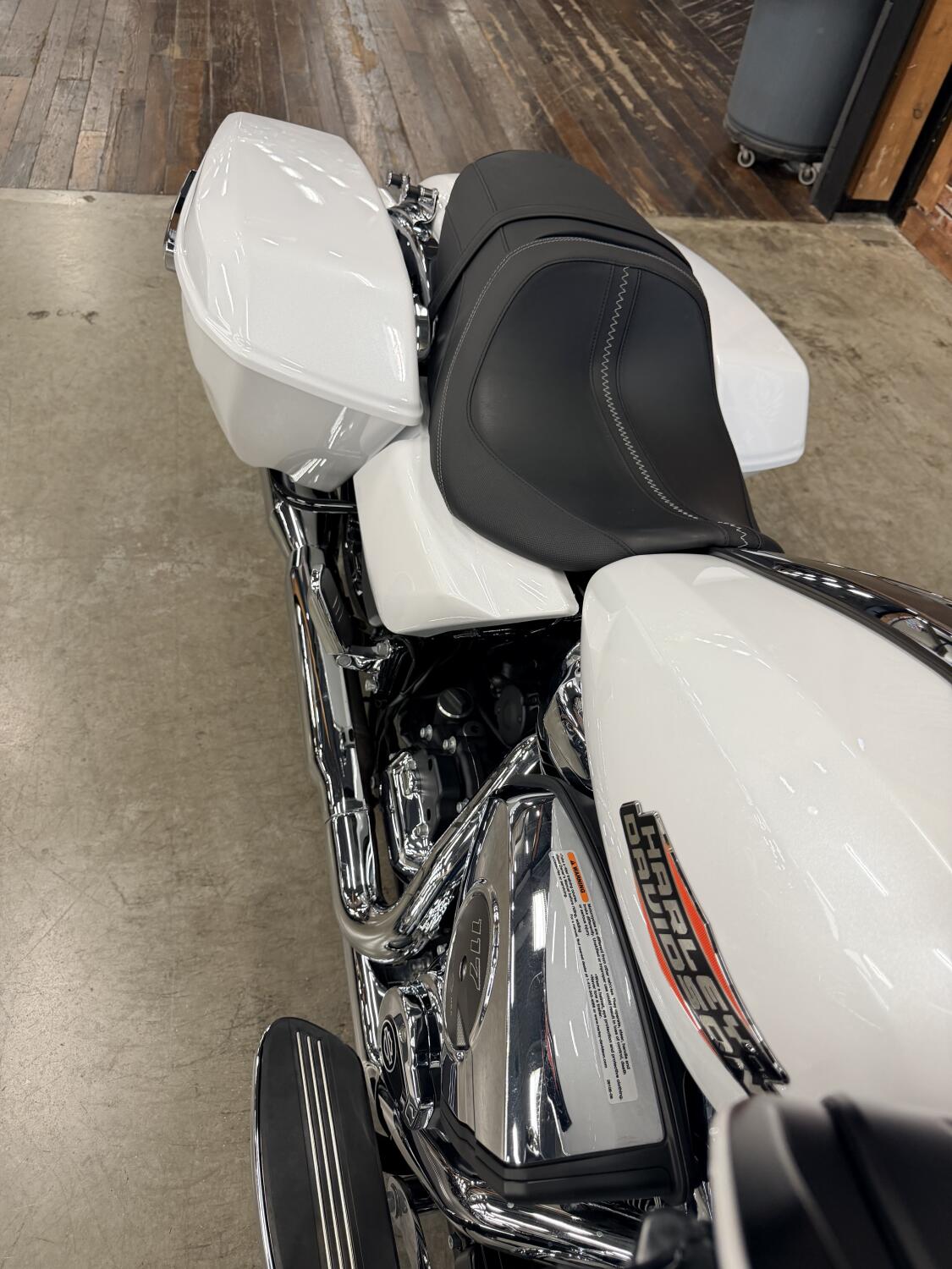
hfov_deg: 56.8
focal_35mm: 24
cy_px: 634
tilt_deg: -48.6
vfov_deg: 71.6
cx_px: 476
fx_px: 880
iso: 160
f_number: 1.78
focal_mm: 6.76
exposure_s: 1/120
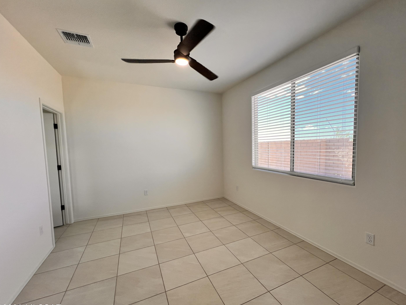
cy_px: 159
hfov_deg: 102.0
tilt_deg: -4.7
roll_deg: +1.6
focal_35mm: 14
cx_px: 213
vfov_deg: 85.6
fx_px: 164
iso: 40
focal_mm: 1.57
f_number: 1.8
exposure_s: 1/120
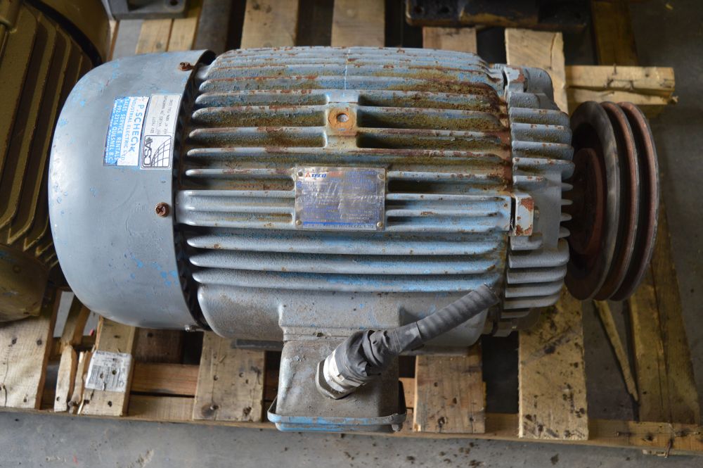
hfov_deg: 57.3
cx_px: 352
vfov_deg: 39.9
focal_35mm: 33
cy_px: 234
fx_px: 644
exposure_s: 1/60
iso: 400
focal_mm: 22
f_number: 4
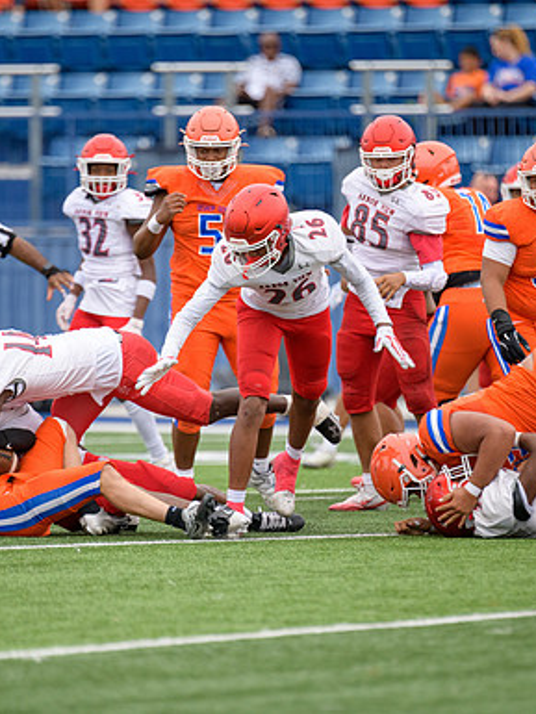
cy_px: 357
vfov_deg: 4.6
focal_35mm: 435
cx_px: 254
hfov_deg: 3.4
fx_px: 8976
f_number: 2.8
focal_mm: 300
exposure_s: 1/800
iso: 1000
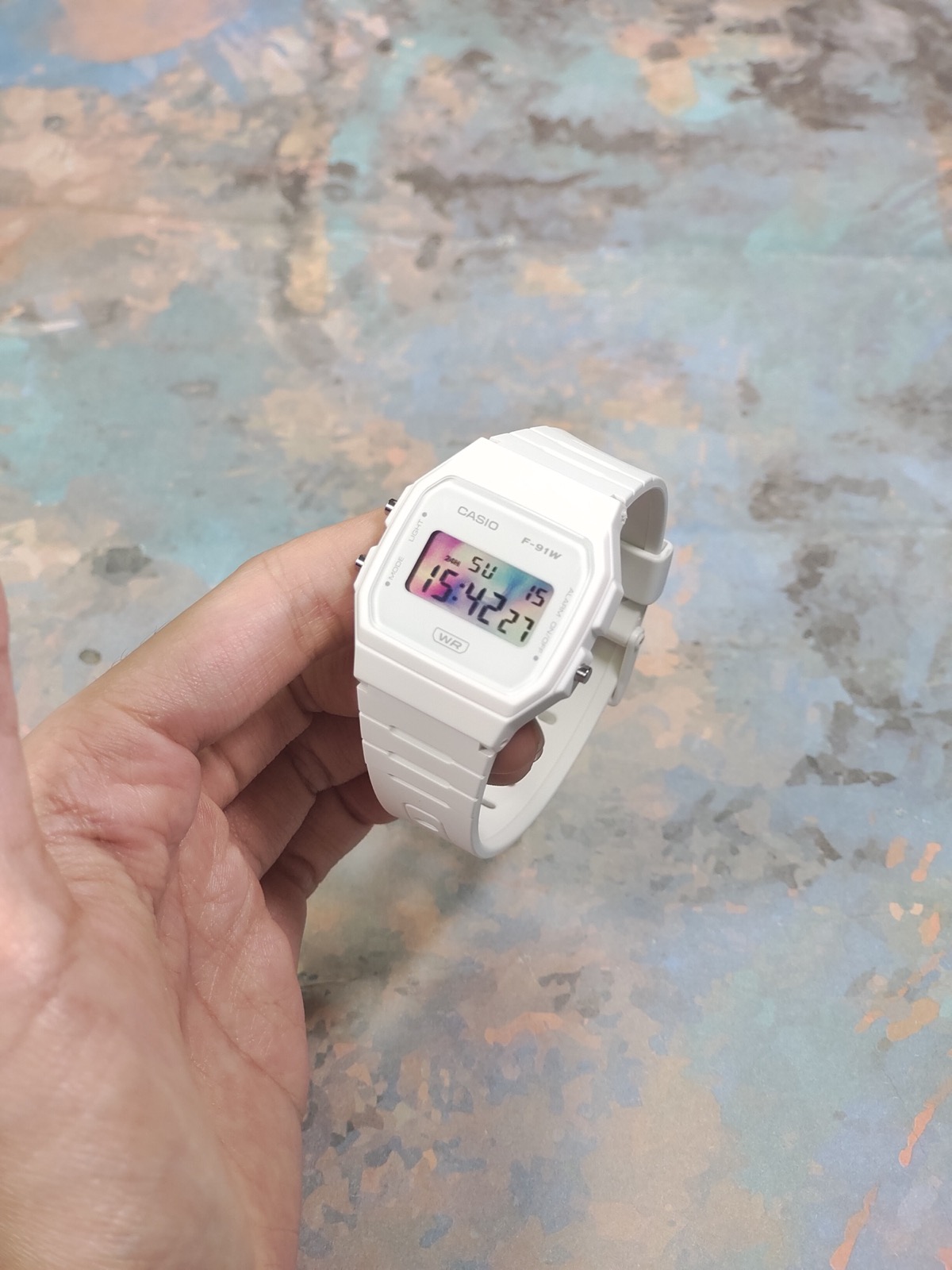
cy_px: 635
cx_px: 476
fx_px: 1833
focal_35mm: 50
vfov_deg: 38.2
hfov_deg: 29.1
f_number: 2.08
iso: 52
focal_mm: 7.55
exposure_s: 1/100
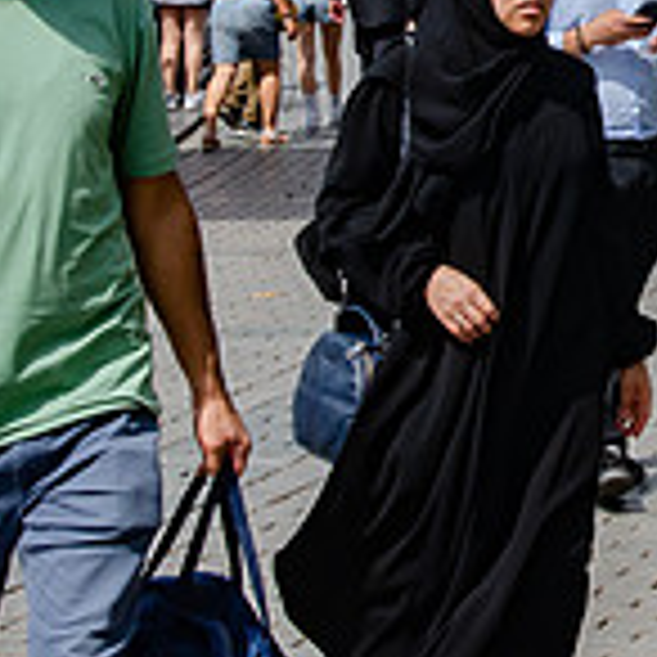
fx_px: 3350
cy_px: 24
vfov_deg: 11.1
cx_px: 775
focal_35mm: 156
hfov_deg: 11.0
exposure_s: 1/640
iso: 640
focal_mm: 28
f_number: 13
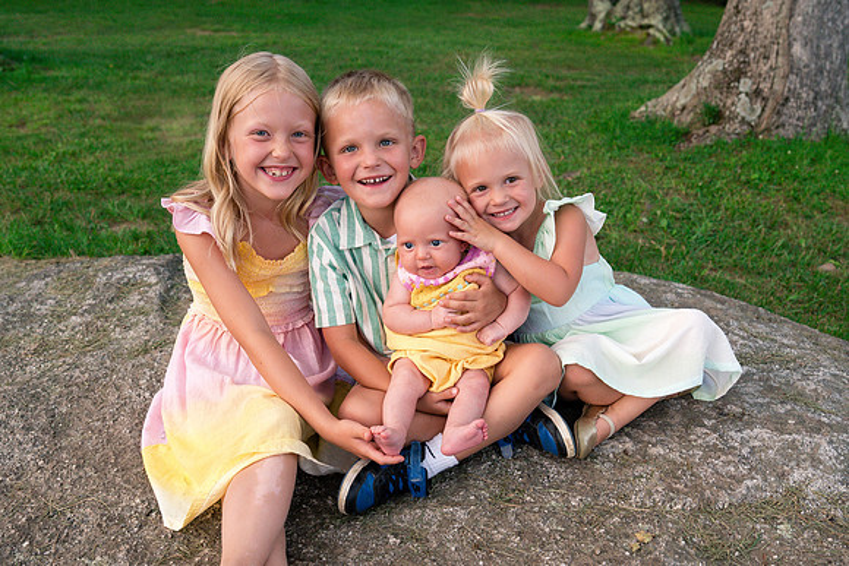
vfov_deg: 39.1
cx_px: 449
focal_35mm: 33
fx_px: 785
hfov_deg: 56.8
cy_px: 392
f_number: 3.5
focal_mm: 24
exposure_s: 1/400
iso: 500
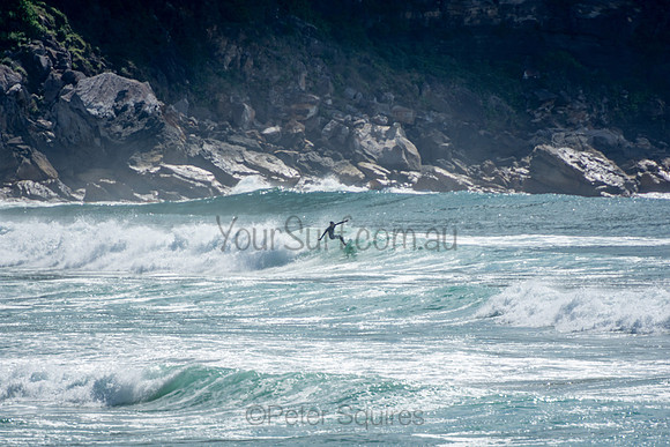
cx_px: 335
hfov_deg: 3.4
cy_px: 224
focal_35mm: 600
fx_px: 11169
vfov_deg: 2.3
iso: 140
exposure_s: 1/1250
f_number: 5.6
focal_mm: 400
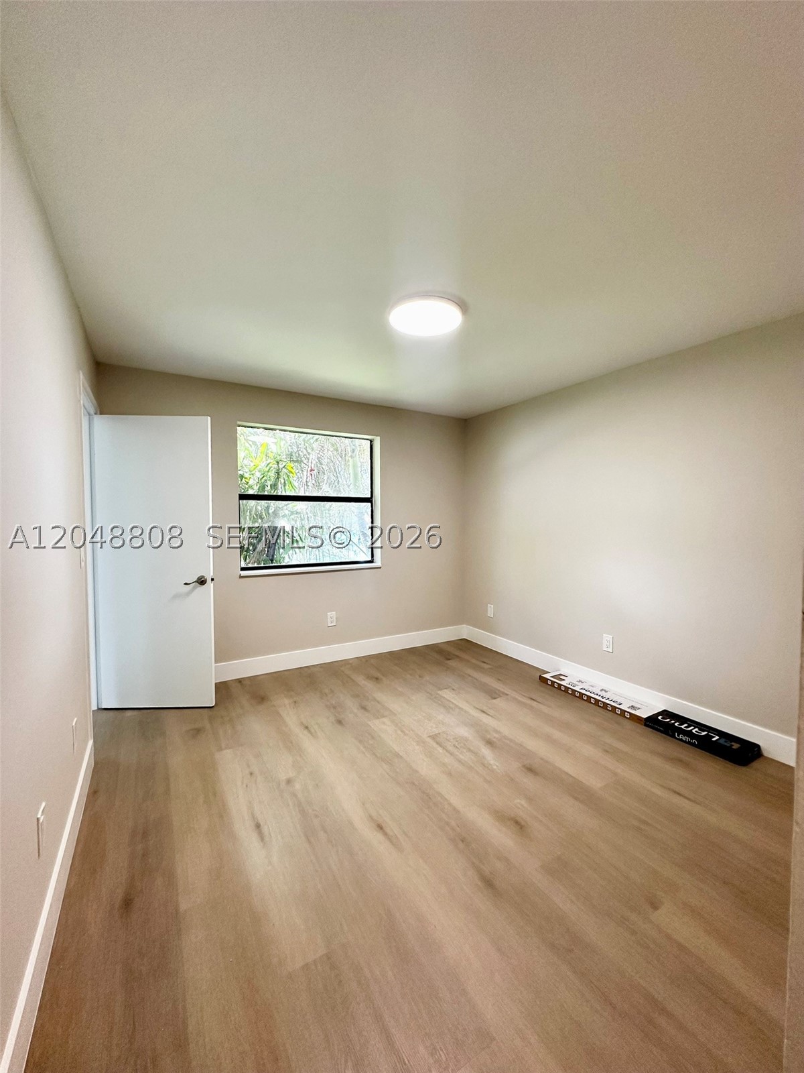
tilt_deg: -2.9
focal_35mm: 14
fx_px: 434
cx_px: 402
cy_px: 536
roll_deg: -0.9
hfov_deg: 85.7
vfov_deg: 102.1
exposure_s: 1/120
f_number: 2.2
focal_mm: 2.22
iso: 160
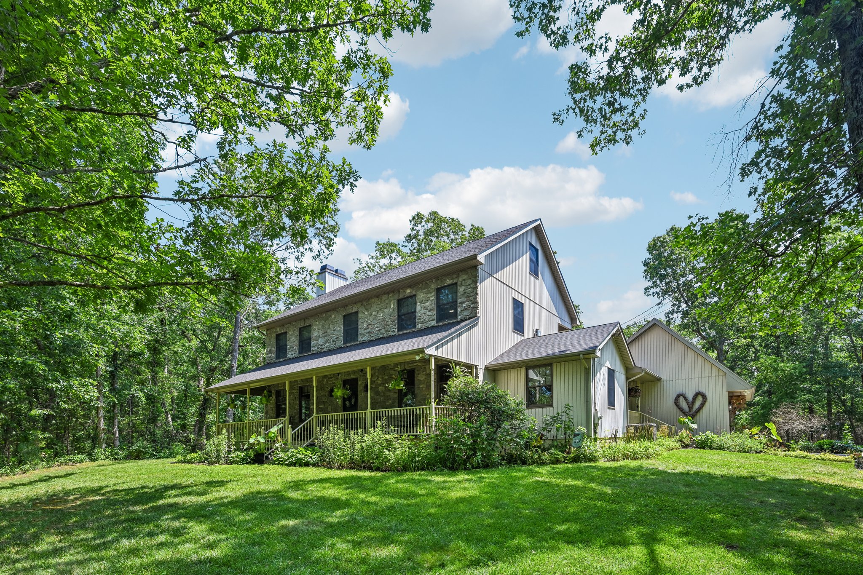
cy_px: 288
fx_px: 419
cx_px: 432
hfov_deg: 91.6
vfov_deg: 68.9
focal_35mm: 18
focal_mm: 17.5
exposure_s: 1/640
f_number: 8
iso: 800
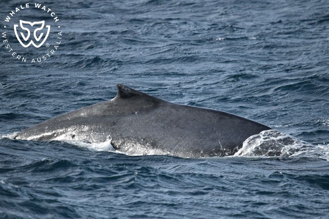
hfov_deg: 3.4
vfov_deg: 2.3
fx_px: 5482
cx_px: 164
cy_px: 110
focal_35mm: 600
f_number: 6.3
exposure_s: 1/8000
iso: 2500
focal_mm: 600
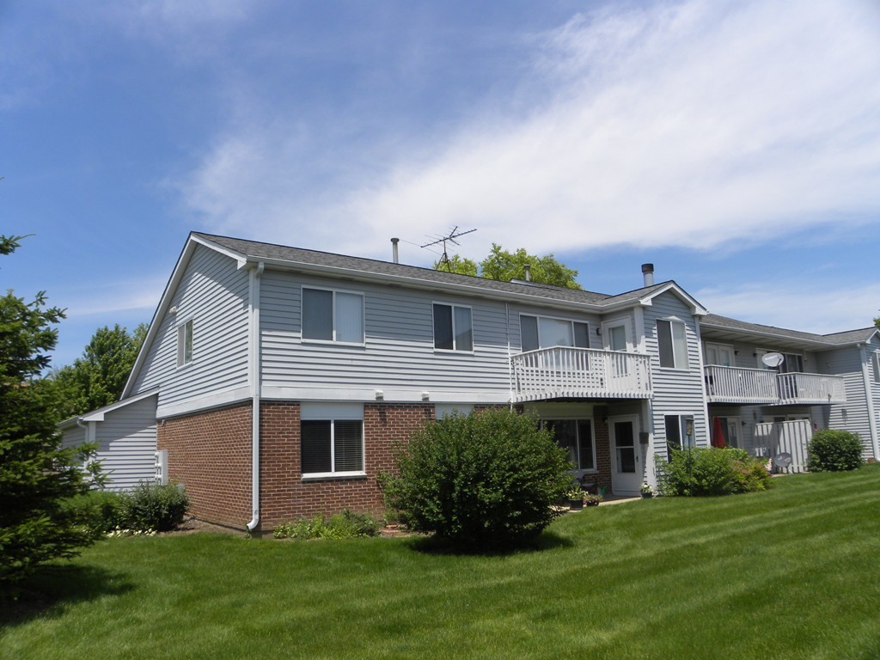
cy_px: 330
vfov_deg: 53.1
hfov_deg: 67.3
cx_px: 440
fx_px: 661
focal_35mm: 26
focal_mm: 4.6
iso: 64
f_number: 6.3
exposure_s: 1/346
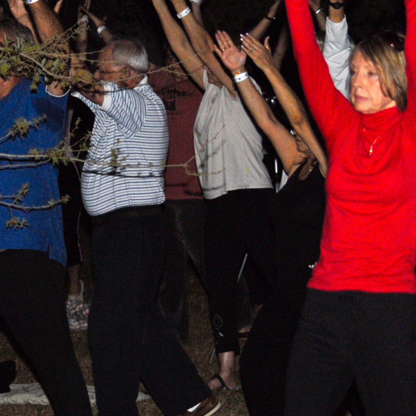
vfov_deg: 7.0
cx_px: 211
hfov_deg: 7.0
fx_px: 3385
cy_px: 190
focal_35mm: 249
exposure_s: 1/250
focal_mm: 70
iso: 200
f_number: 4
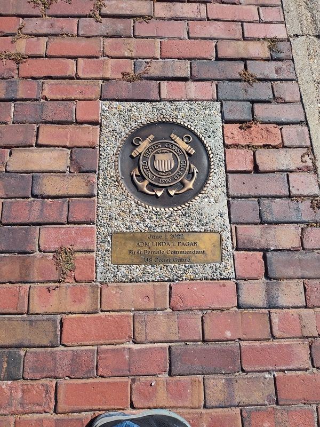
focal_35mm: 23
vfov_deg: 73.9
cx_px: 160
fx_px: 283
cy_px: 214
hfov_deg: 58.9
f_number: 1.8
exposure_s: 1/1190
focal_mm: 5.56
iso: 100
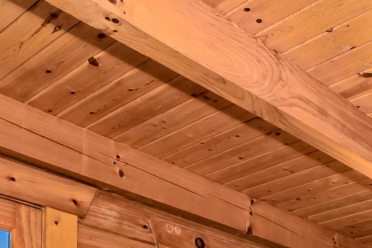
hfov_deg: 31.9
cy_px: 436
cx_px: 330
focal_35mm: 60
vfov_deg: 18.3
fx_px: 620
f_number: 9
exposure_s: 1/200
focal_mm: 17
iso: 160
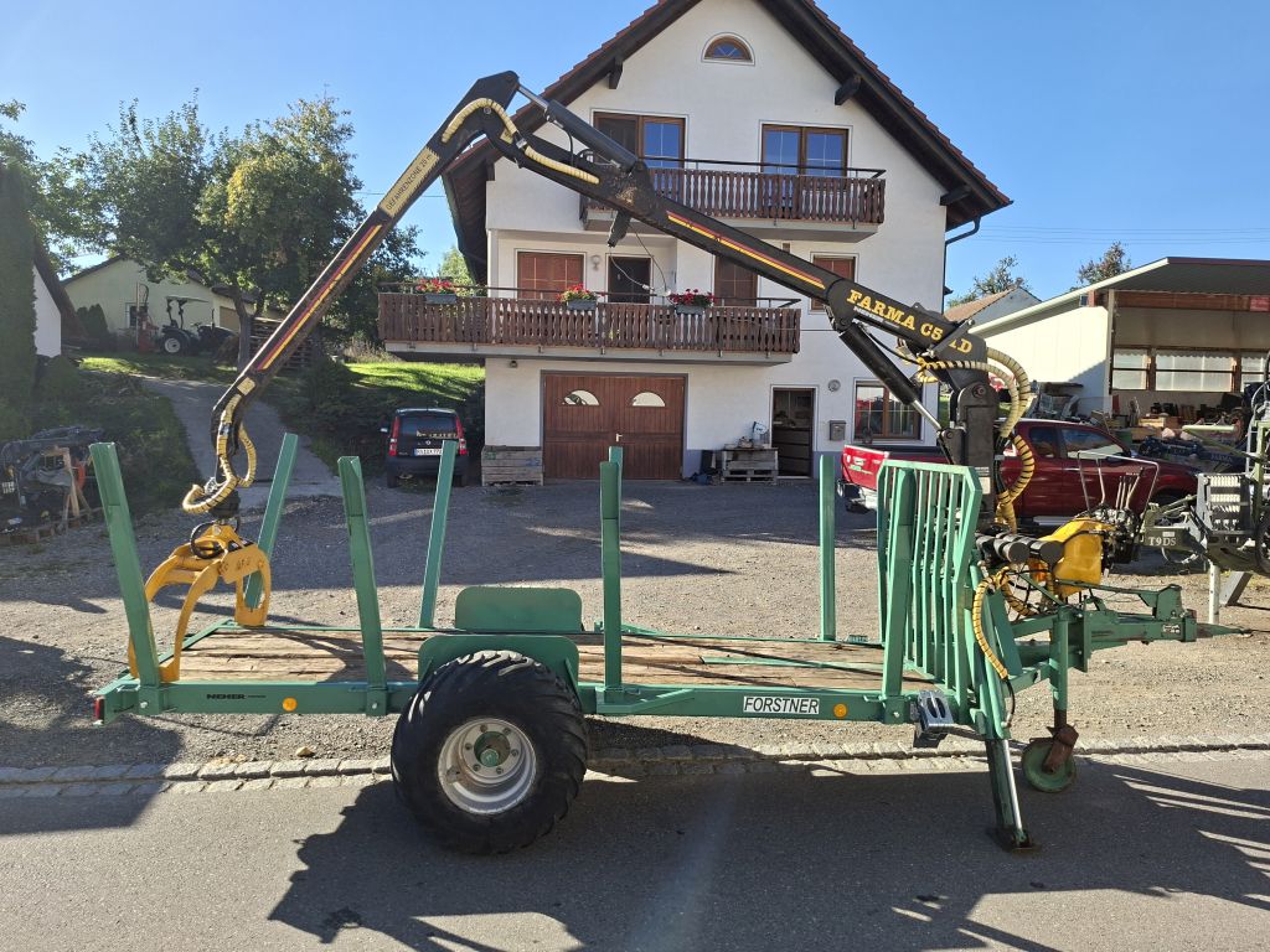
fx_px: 844
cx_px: 635
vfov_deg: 58.9
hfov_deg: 73.9
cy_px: 476
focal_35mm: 23
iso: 50
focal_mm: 5.54
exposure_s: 1/1001
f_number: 1.8
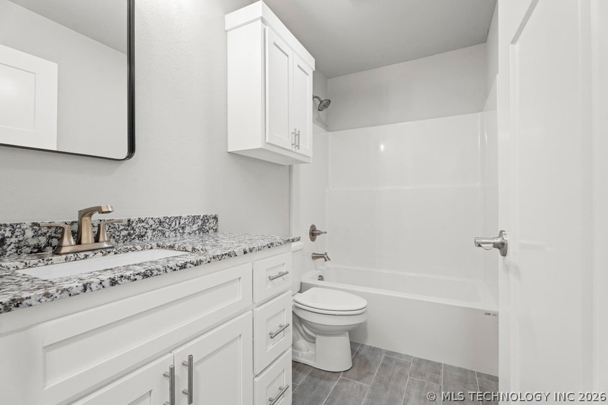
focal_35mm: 16
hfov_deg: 96.7
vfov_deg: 73.7
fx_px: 270
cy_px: 202
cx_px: 304
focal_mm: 16
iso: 200
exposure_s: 1/4
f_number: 9
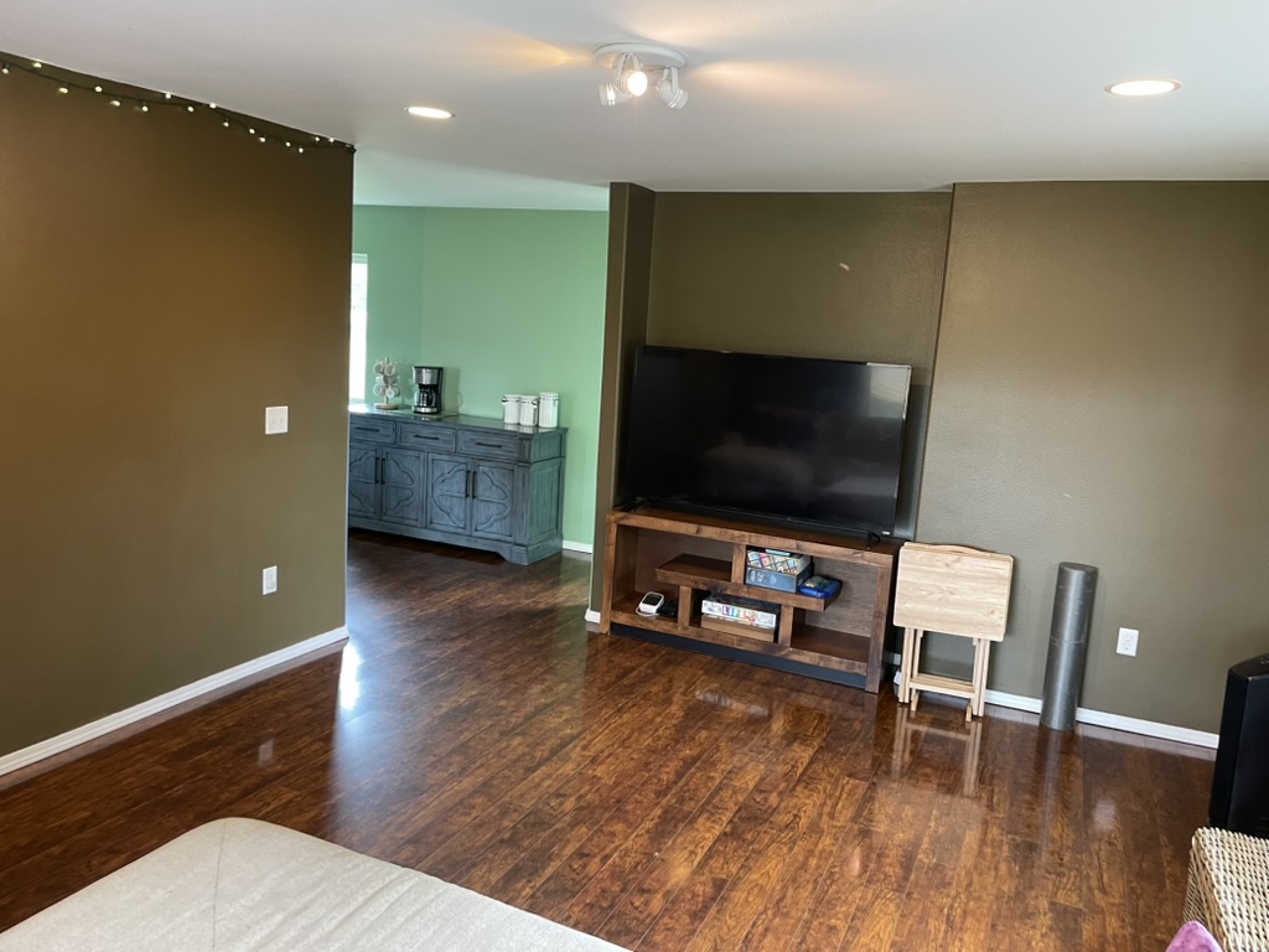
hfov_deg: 67.3
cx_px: 634
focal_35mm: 26
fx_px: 953
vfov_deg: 53.1
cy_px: 476
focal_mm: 4.2
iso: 200
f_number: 1.6
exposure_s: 1/60
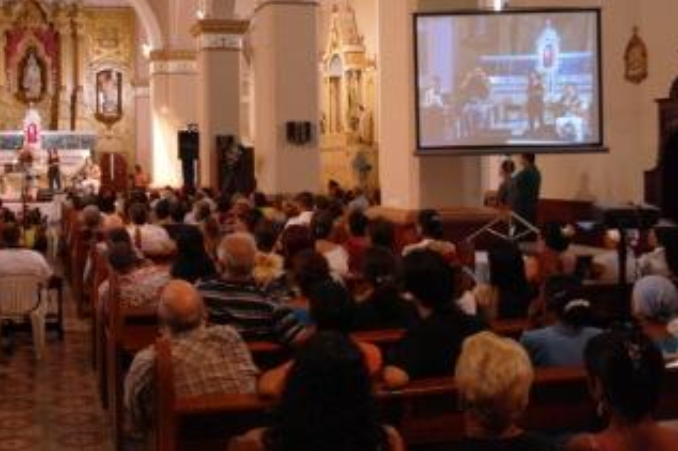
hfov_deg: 46.4
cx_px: 203
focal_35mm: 41
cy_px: 165
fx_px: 772
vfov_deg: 32.4
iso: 400
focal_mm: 19
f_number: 4
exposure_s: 1/10
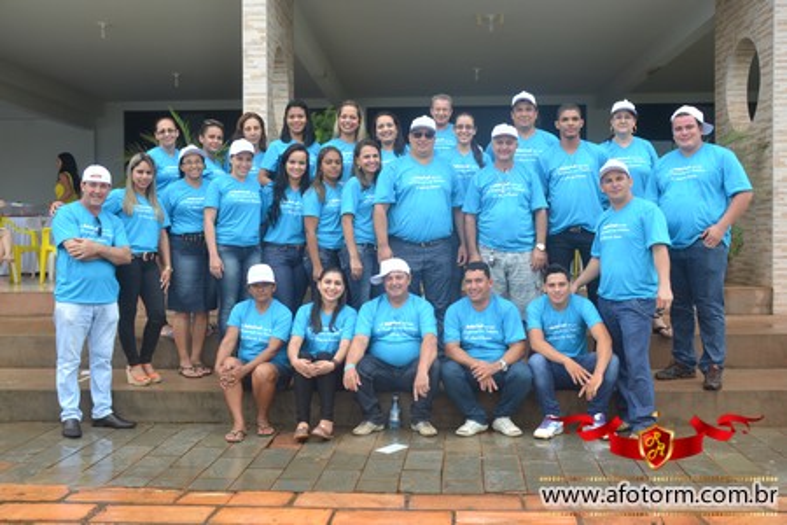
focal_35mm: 39
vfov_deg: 34.2
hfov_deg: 49.6
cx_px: 394
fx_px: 853
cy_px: 262
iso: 400
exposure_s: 1/125
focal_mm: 26
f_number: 5.6
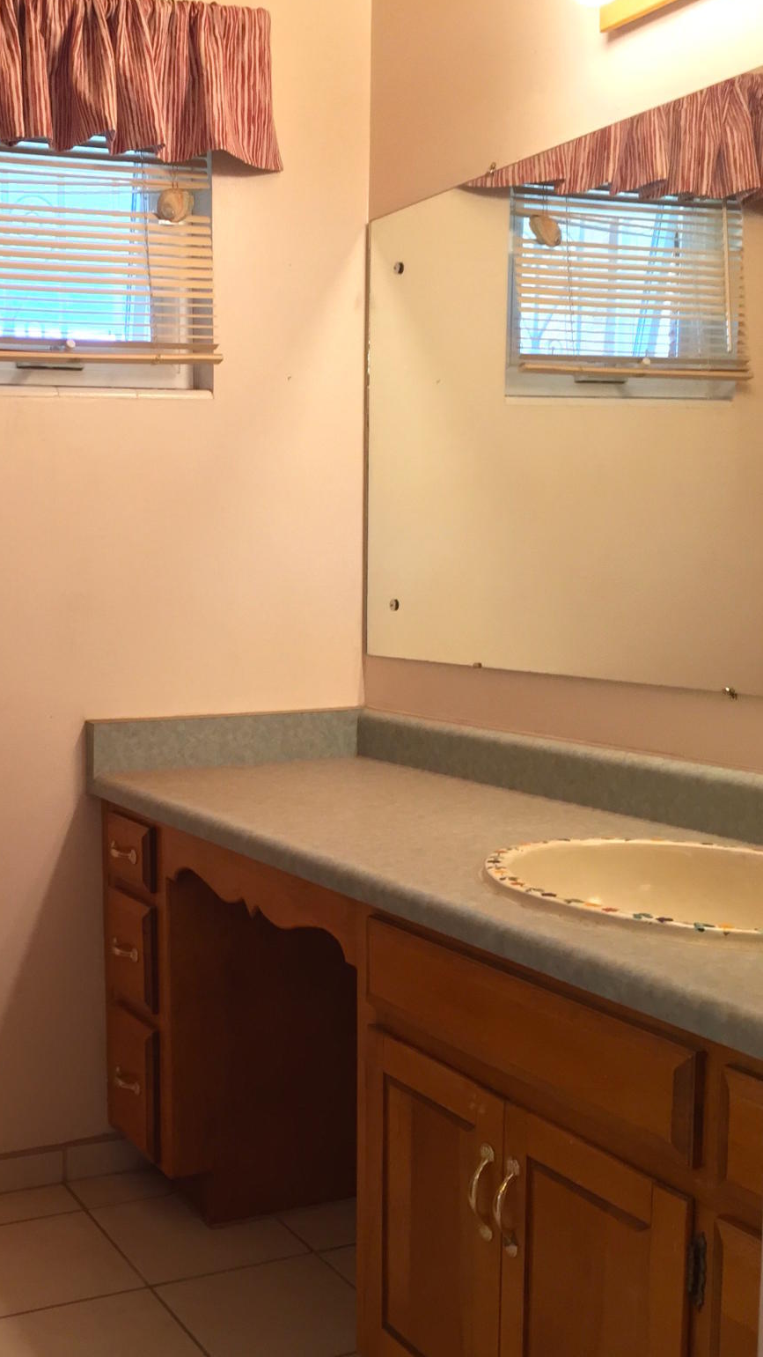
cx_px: 121
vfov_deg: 49.3
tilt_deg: -7.0
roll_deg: +1.3
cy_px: 758
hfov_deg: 28.2
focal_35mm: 41
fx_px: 1474
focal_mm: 4.15
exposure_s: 1/30
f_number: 2.2
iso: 100
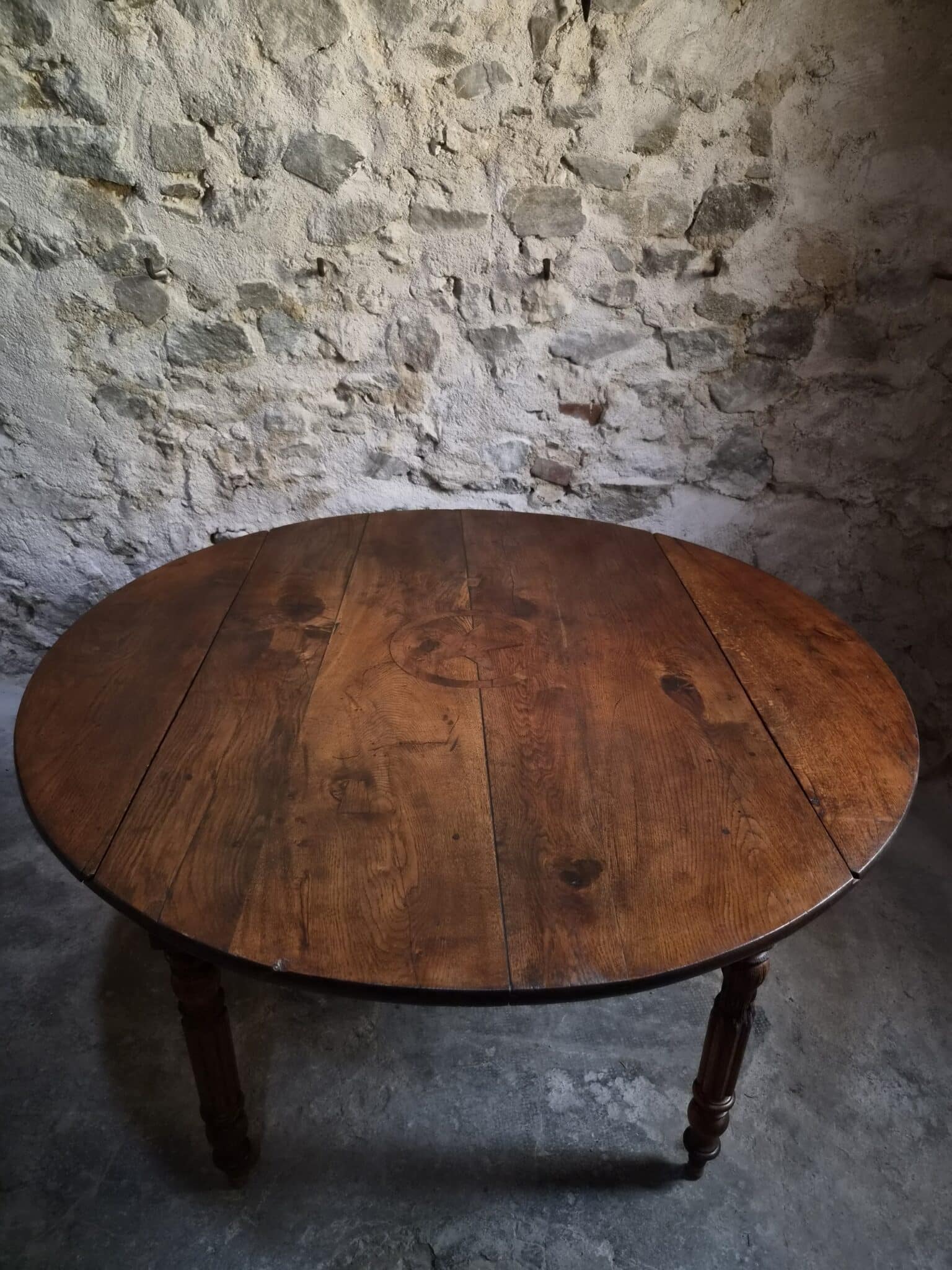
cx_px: 476
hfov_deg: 58.9
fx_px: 843
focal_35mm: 23
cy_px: 635
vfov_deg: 73.9
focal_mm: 5.4
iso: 2000
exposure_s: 1/50
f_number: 1.8
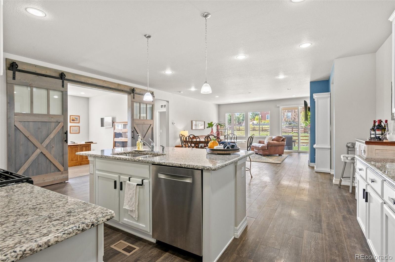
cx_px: 198
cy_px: 131
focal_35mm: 17
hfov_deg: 93.3
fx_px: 186
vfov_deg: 70.3
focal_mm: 17
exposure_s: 1/8
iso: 400
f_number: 8
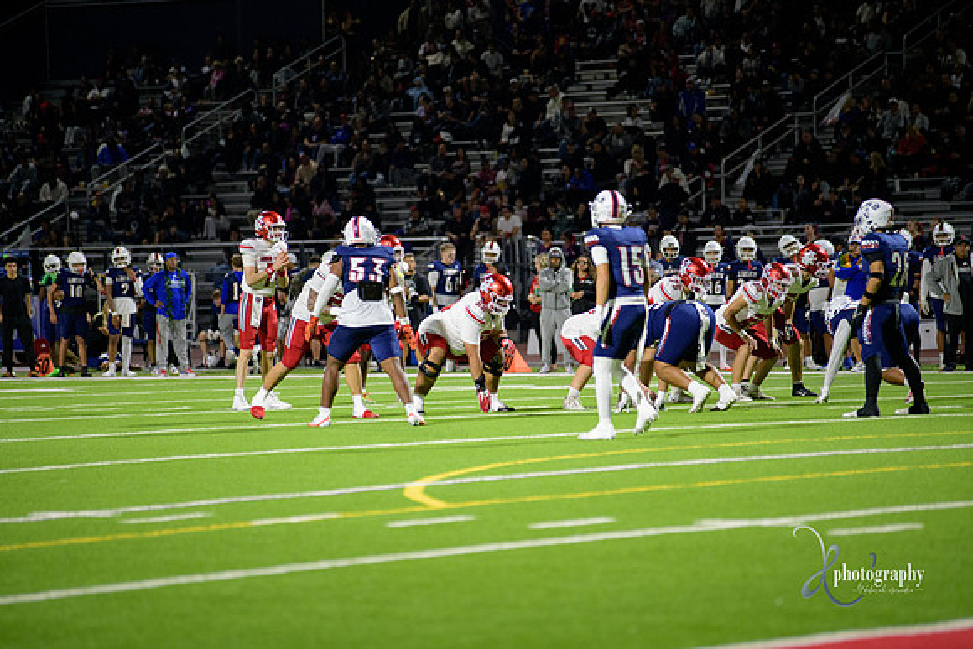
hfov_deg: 10.3
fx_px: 5407
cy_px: 324
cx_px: 486
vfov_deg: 6.9
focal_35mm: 200
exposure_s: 1/320
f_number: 2.8
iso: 2000
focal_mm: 200
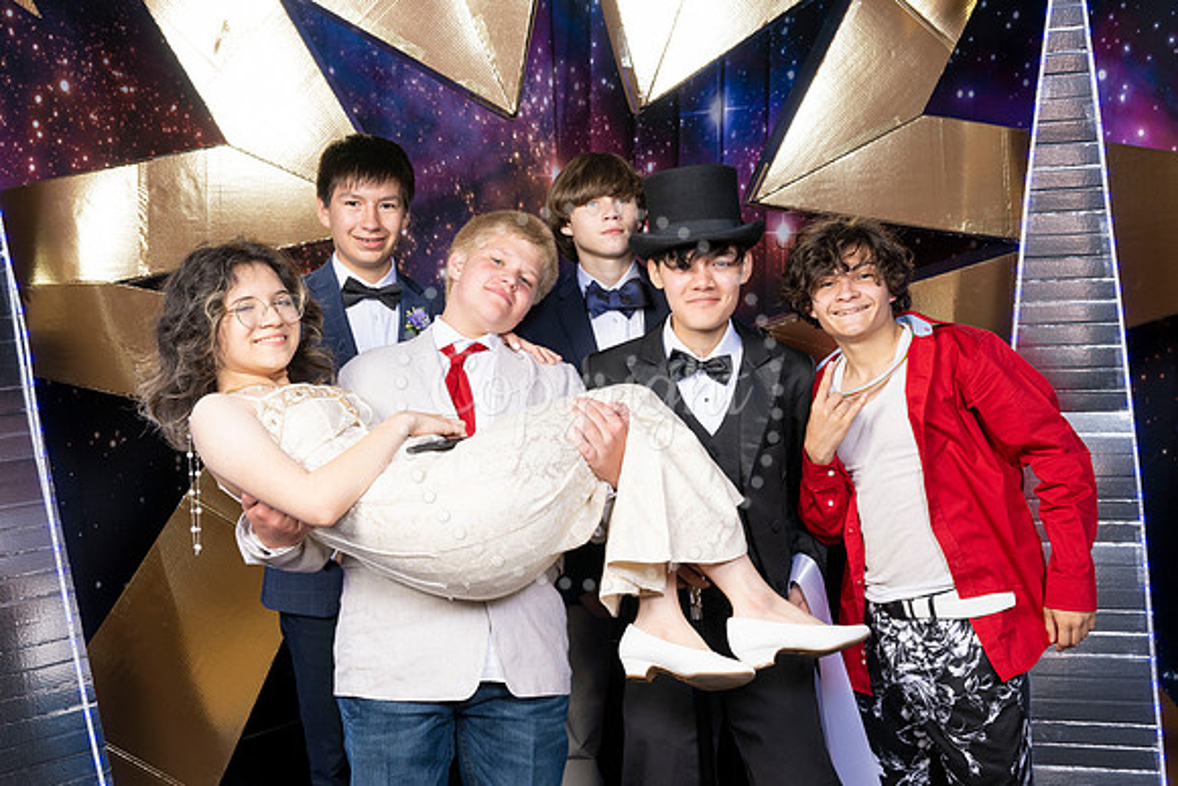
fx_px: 1316
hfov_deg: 48.2
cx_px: 616
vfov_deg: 33.2
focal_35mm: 40
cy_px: 393
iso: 320
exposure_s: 1/125
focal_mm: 33.5
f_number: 9
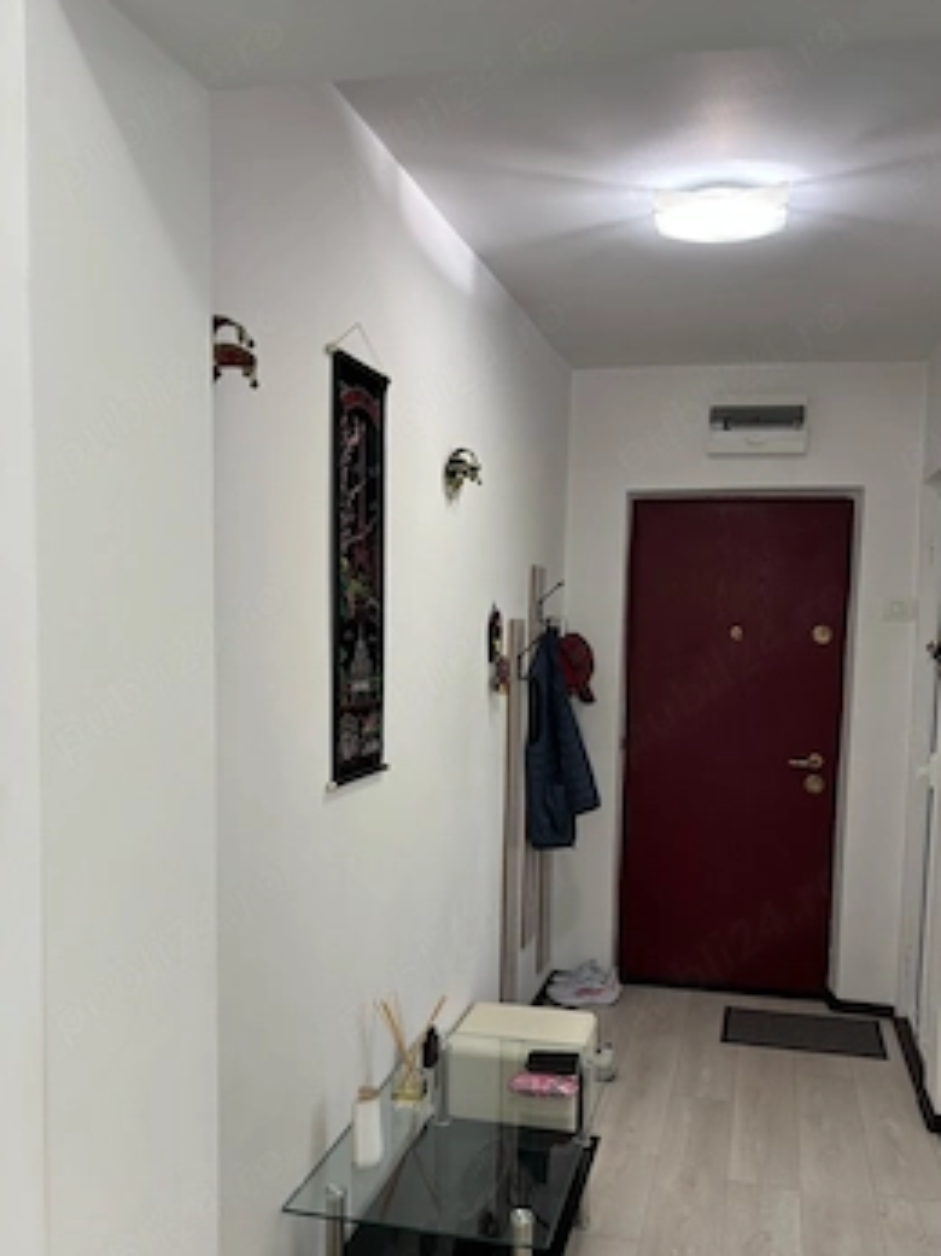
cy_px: 713
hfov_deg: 46.7
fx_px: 1088
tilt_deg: -4.9
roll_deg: -2.2
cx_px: 521
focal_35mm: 30
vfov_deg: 59.8
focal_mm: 5.96
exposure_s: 1/50
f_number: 1.6
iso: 100
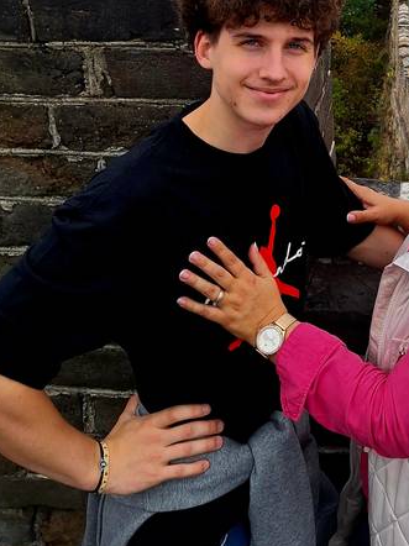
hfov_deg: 27.3
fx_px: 788
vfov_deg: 35.1
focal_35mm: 50
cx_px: 418
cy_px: 19
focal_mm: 5.54
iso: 40
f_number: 1.8
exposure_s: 1/1000
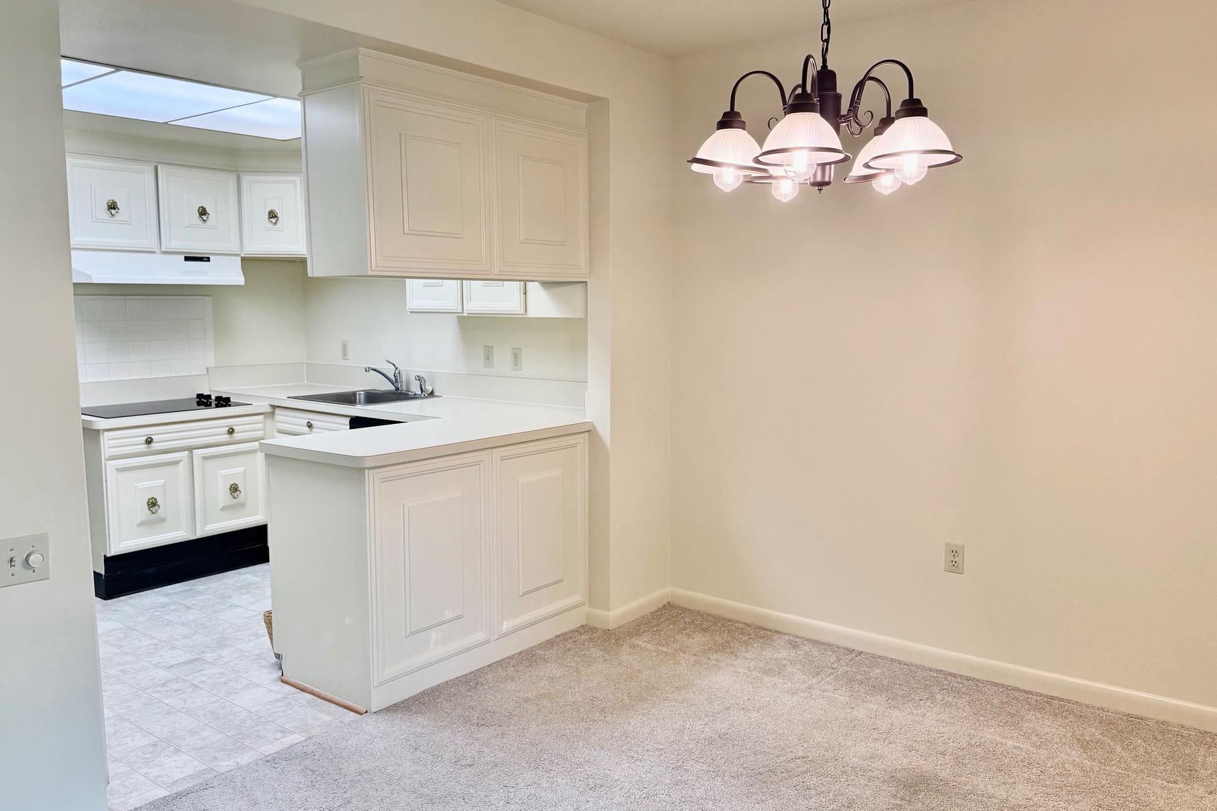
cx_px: 609
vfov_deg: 46.4
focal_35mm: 28
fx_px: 946
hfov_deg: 65.5
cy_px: 401
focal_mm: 6.76
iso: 160
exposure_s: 1/234
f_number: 1.78
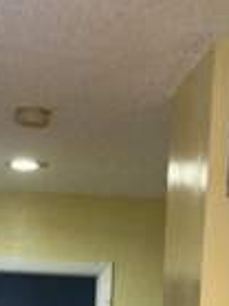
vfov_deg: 14.4
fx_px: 1140
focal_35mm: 129
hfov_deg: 11.4
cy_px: 438
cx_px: 57
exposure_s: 1/40
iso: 250
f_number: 1.8
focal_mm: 3.99
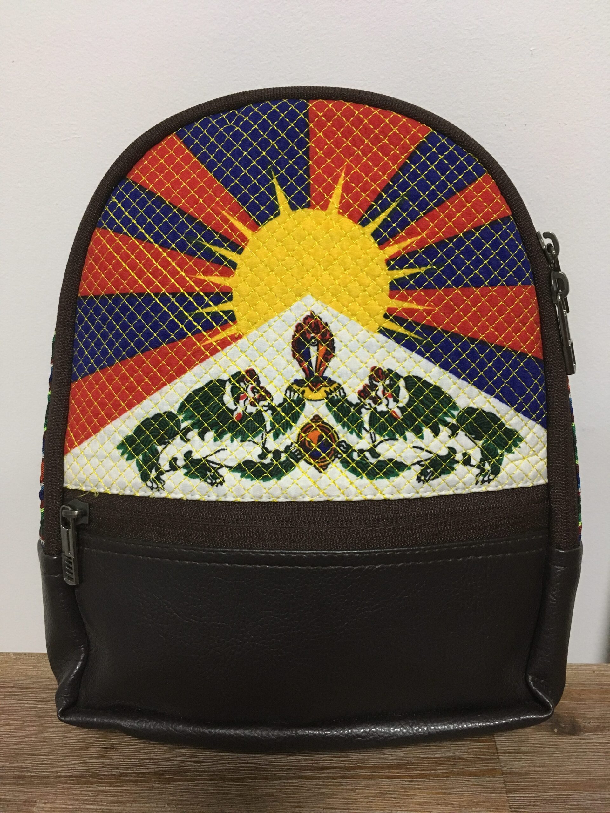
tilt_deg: -22.7
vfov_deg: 61.7
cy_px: 406
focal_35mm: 29
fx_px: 681
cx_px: 305
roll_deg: +2.9
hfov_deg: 48.2
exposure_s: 1/33
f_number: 2.2
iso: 160
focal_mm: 4.15
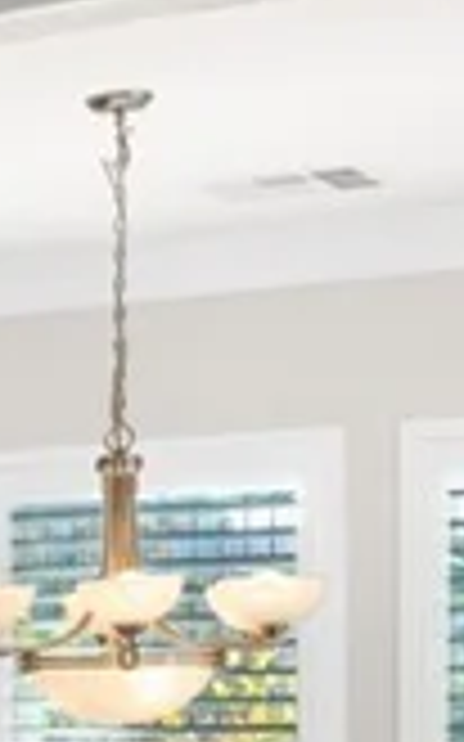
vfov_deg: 14.8
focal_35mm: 139
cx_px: -1658
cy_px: 762
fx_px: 2815
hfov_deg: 6.5
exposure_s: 2
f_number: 8
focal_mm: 22
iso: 400
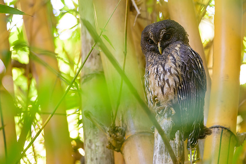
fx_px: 3668
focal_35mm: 537
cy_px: 76
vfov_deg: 2.6
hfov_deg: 3.8
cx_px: 132
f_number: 5.6
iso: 4500
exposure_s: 1/50
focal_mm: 500
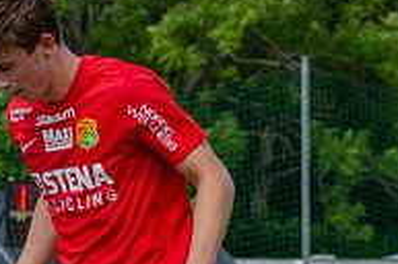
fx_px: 3554
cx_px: -126
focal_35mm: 322
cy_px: 367
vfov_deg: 4.2
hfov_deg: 6.4
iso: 100
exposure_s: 1/800
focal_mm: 70
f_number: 4.5
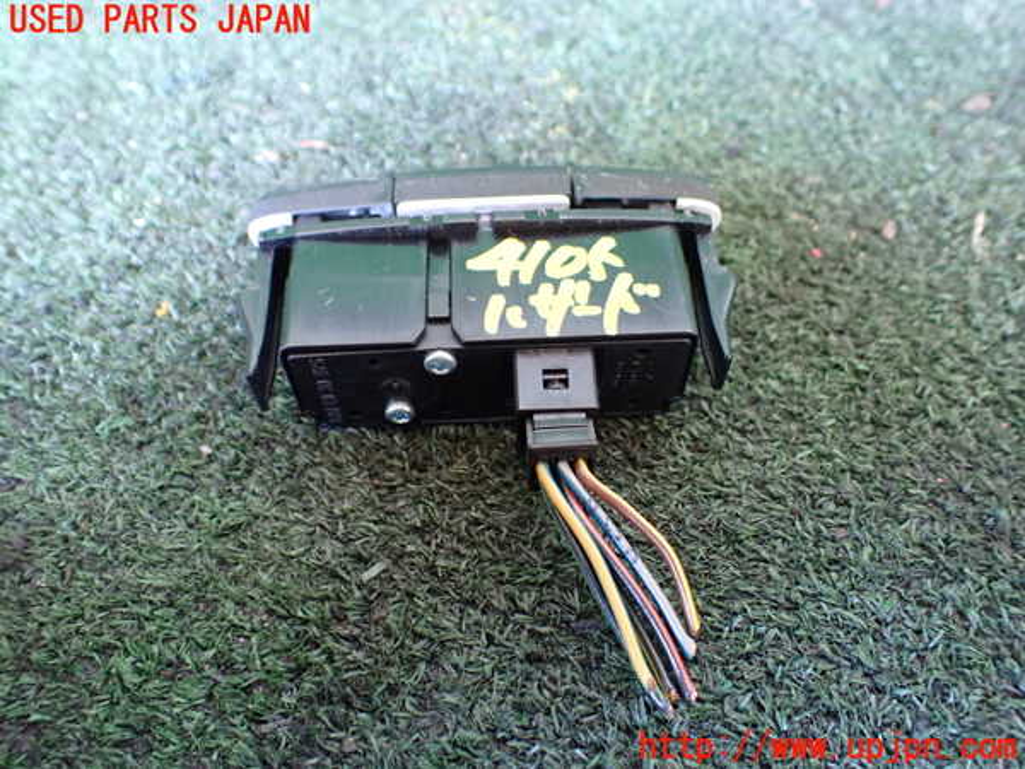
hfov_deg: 60.0
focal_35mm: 30
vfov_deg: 46.8
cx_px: 512
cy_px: 384
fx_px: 888
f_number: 2.3
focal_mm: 5.4
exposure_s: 1/30
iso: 800
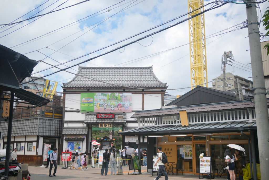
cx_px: 134
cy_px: 90
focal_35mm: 39
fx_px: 291
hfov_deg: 49.5
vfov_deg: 34.2
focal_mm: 26
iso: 100
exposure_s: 1/640
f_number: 4.5
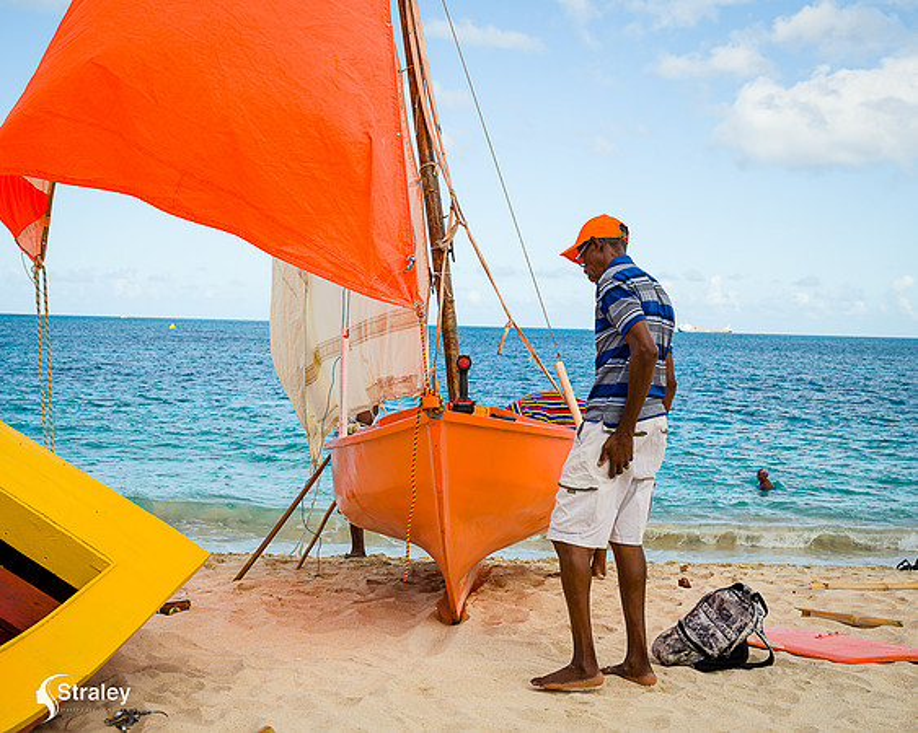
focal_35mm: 53
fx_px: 1438
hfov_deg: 35.4
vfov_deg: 28.6
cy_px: 366
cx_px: 459
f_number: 6.3
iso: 100
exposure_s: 1/320
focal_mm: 47
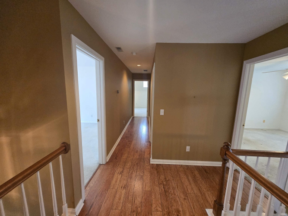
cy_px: 108
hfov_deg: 106.2
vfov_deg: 89.9
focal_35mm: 13
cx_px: 144
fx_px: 108
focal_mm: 1.7
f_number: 2.2
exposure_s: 1/60
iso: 250
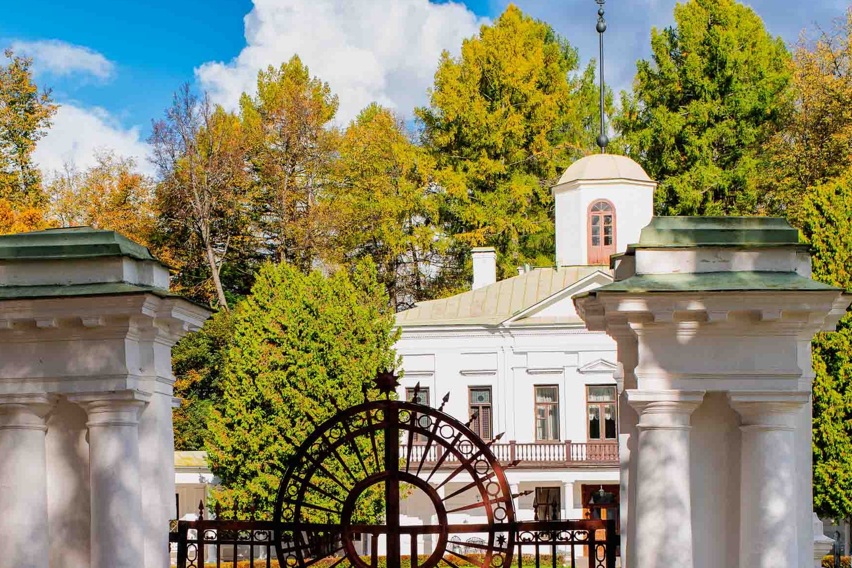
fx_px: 1799
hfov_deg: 26.6
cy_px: 495
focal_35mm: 76
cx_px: 343
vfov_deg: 17.7
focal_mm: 43
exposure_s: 1/200
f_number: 8
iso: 125
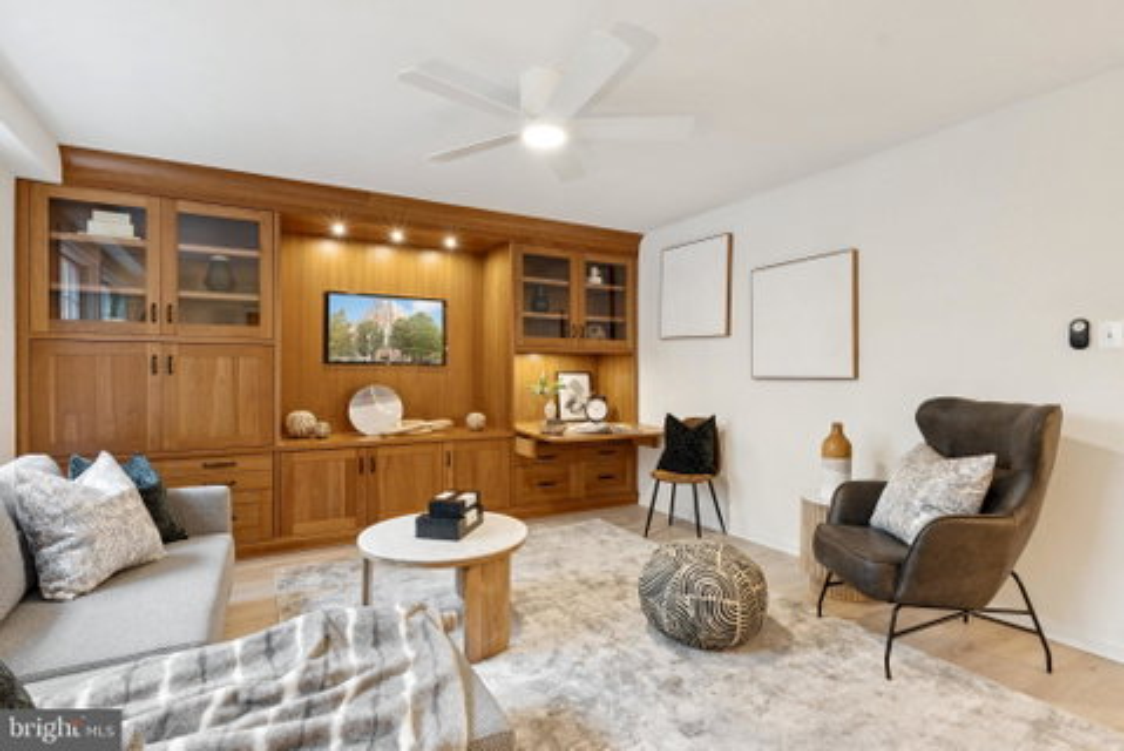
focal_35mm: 17
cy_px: 376
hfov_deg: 93.2
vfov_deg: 70.5
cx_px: 562
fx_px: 531
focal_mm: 11.6
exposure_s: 1/2.5
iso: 200
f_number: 9
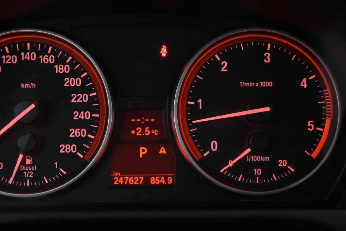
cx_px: 143
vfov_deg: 24.2
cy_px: 107
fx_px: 539
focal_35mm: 56
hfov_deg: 35.5
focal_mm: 26.5
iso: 2500
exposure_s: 1/60
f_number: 4.5
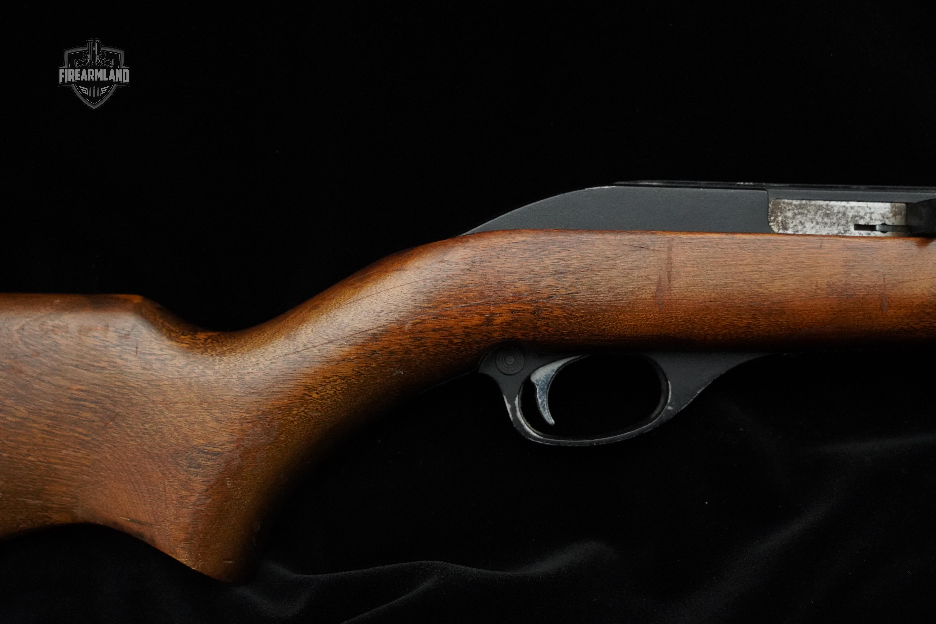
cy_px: 312
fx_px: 944
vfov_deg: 36.6
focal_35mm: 36
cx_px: 468
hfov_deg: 52.8
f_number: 6.3
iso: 8000
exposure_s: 1/125
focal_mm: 36.3
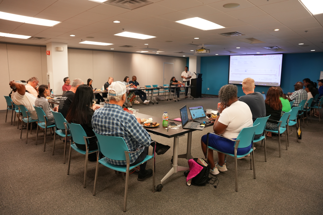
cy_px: 108
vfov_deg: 53.1
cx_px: 162
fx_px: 215
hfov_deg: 73.7
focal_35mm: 24
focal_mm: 24
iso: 1600
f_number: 4
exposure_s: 1/160
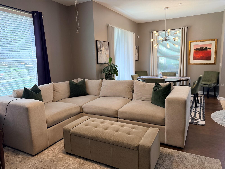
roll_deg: +2.2
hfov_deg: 71.6
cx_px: 112
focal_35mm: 24
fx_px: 156
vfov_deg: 56.8
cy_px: 84
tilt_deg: -9.5
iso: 200
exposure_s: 1/139
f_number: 1.78
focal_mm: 6.76
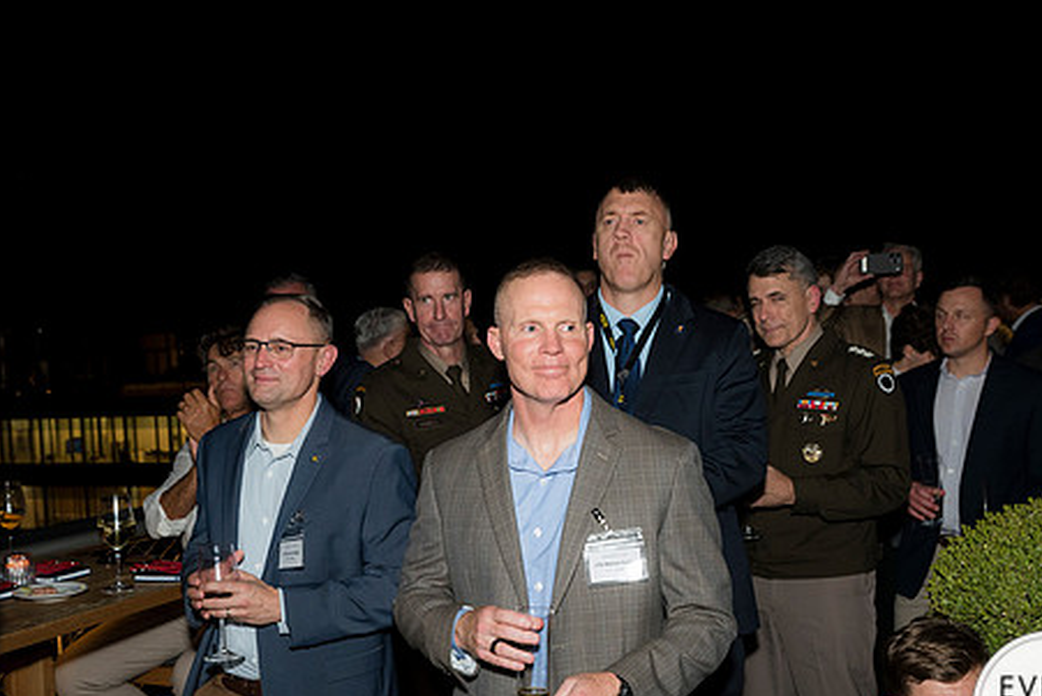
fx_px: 1303
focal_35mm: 45
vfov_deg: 29.8
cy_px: 415
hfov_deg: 43.6
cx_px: 536
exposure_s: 1/125
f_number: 5.6
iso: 1250
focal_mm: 35
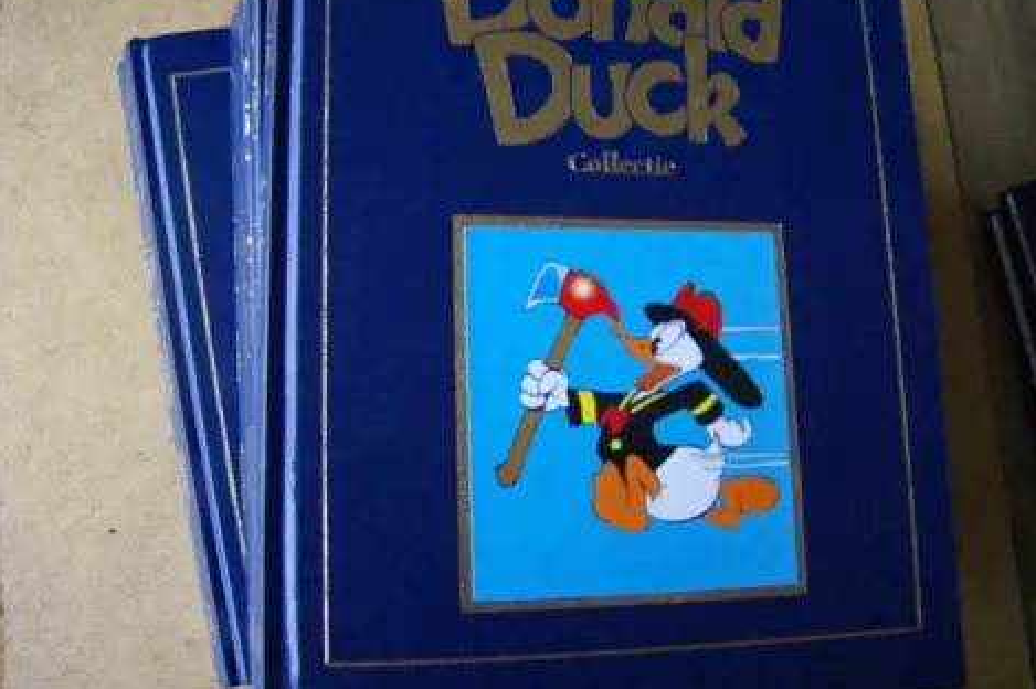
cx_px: 520
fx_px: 1093
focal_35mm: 38
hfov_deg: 50.7
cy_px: 296
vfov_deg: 34.9
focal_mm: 6
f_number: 2.8
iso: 200
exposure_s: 1/11.5
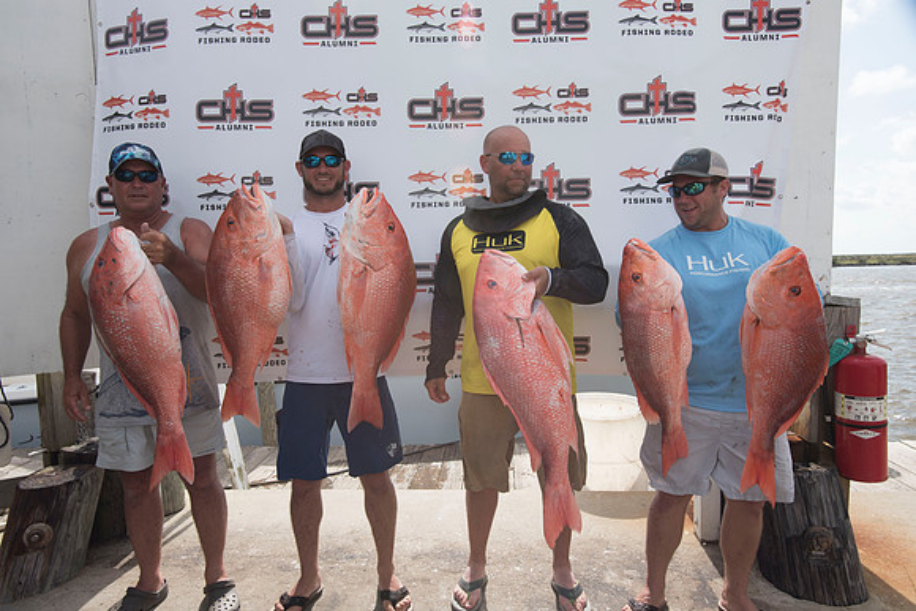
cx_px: 458
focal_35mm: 25
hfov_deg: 71.5
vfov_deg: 51.3
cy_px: 306
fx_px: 636
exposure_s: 1/320
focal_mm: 25
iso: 250
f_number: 9
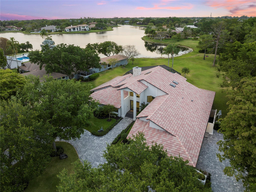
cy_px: 96
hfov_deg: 71.6
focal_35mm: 24
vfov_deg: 56.8
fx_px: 177
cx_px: 128
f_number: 2.8
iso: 200
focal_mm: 12.29
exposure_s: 1/50
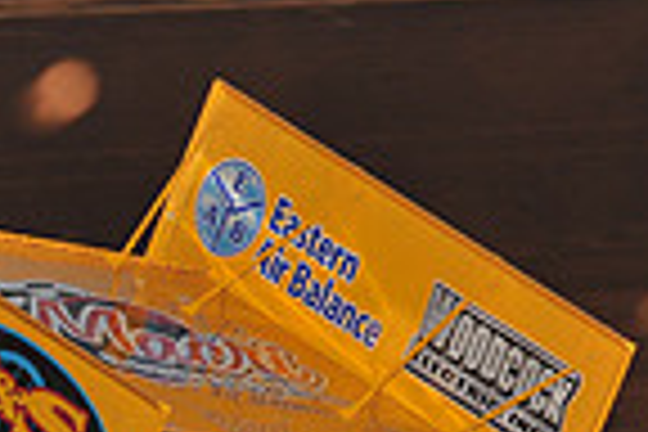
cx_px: 76
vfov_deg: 2.3
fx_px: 10547
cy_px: 612
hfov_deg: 3.5
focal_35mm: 586
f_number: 6.3
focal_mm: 145
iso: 800
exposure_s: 1/320
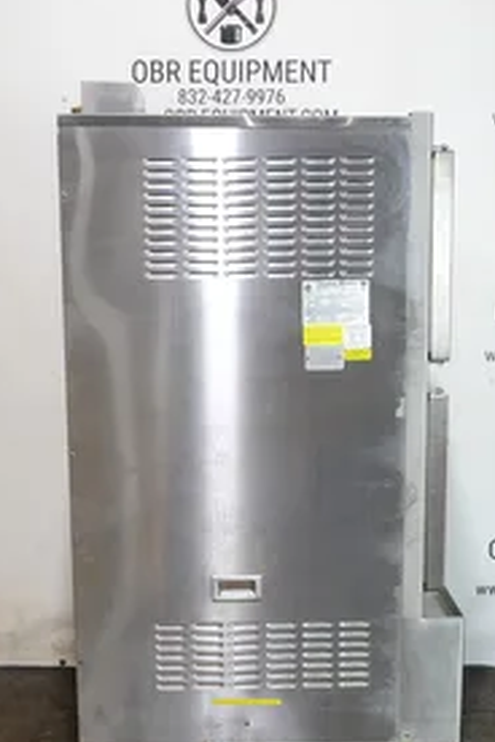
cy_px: 457
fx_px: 1196
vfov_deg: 34.3
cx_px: 260
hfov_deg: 23.4
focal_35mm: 58
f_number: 4
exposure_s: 1/50
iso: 1000
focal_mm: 14.69
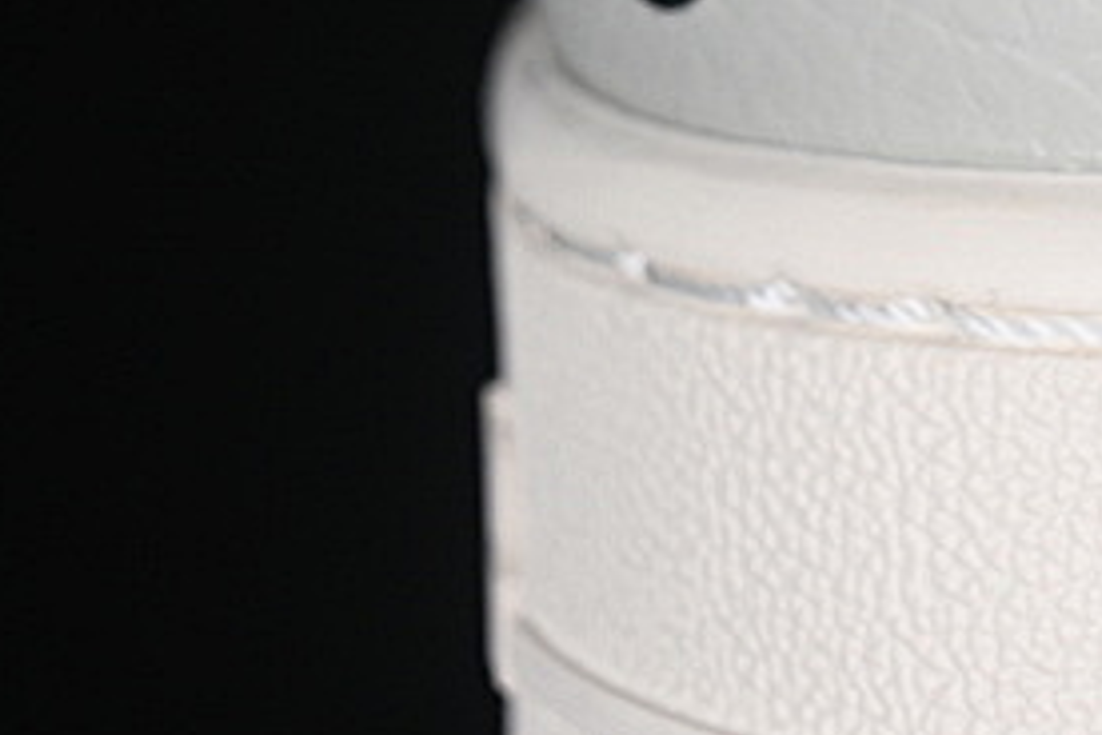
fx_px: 8968
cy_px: -547
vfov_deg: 4.6
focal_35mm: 293
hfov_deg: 6.9
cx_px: 1553
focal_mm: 50
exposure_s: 1/80
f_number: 7.1
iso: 160
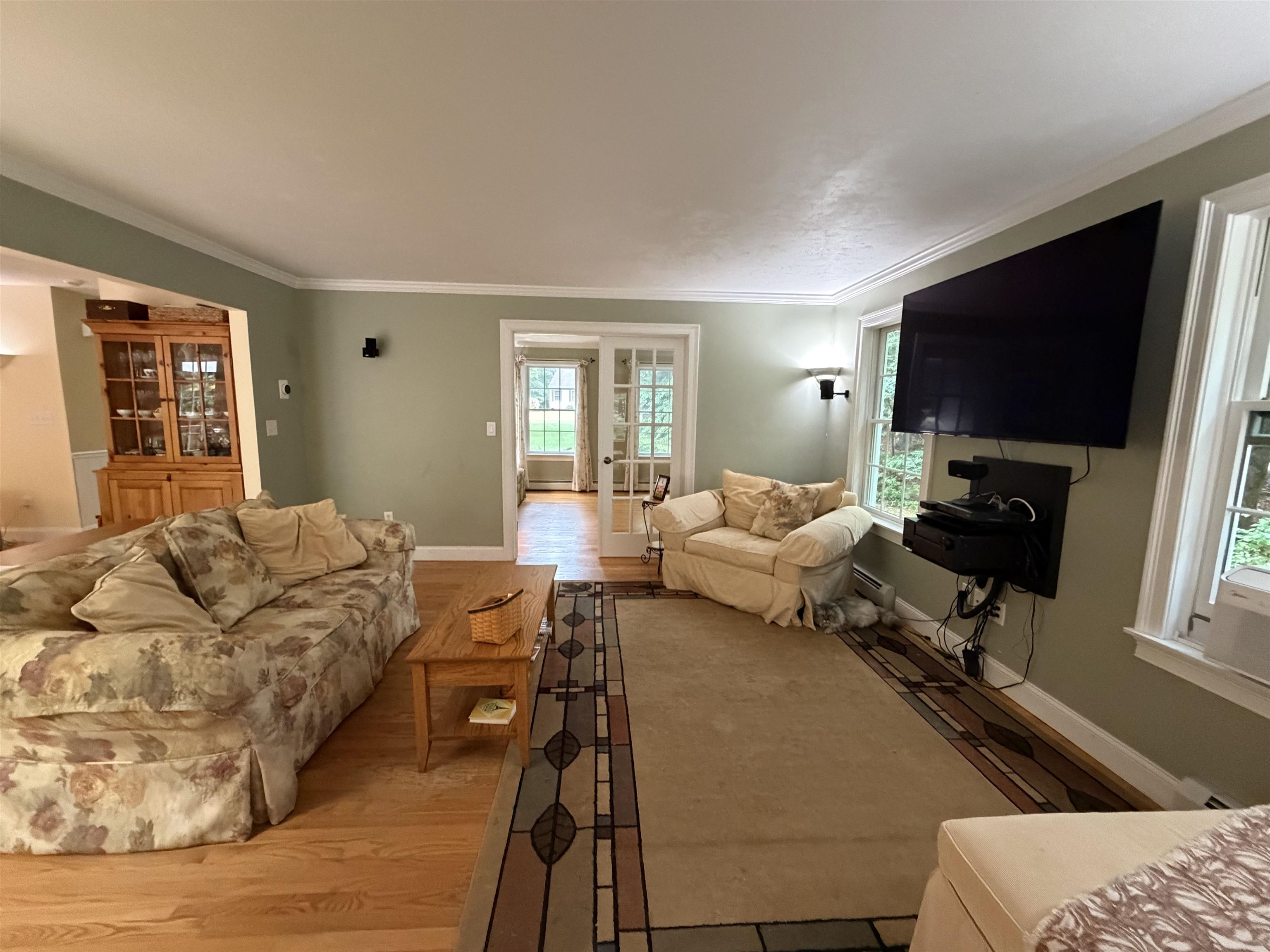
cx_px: 635
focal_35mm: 14
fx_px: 514
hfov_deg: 102.1
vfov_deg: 85.7
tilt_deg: -8.2
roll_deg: -0.6
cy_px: 476
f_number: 2.2
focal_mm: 2.22
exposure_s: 1/60
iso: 1000
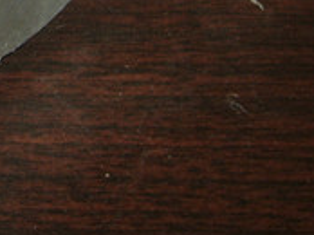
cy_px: -217
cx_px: -166
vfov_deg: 9.3
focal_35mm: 151
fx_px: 1368
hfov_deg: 12.4
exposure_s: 1/60
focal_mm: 5.8
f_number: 2.8
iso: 50
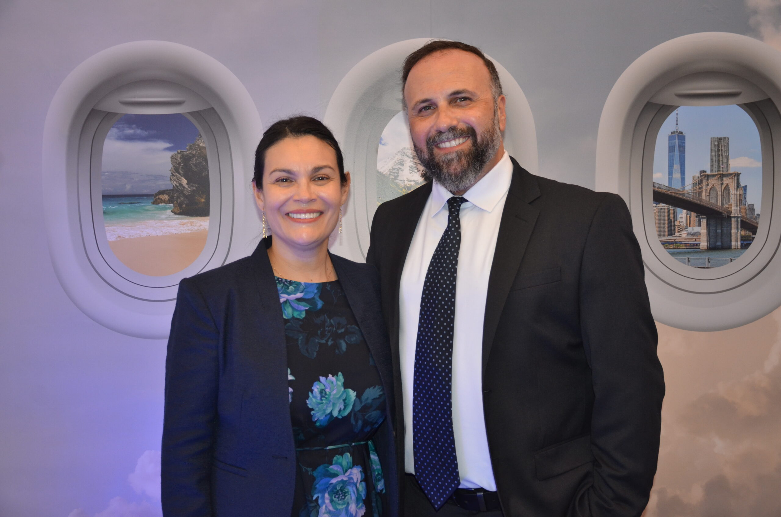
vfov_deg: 28.0
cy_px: 258
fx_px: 1039
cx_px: 390
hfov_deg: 41.2
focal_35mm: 48
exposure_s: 1/60
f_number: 4
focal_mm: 32
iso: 800
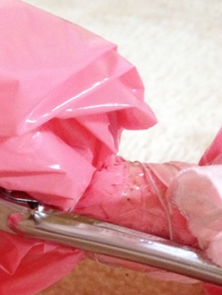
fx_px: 683
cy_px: 210
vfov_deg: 24.2
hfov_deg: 18.0
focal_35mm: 80
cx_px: 3
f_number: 2.4
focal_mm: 4.28
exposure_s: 1/17
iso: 400
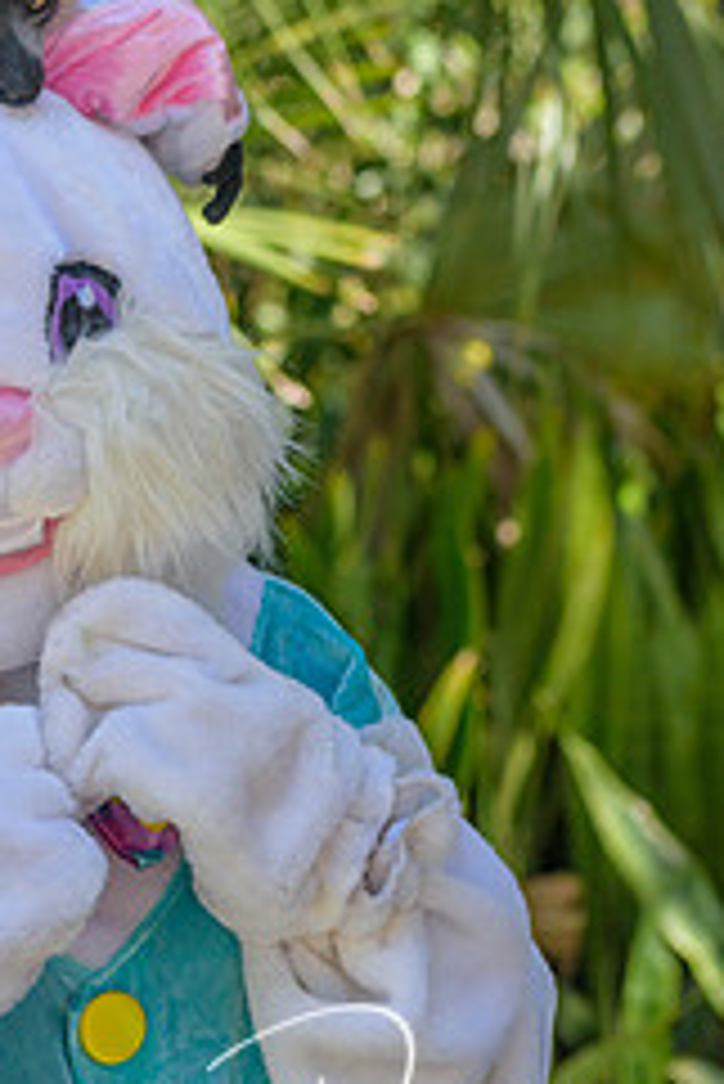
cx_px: 85
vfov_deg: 7.5
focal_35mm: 274
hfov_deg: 5.0
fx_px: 8253
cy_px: 355
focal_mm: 98
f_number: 5.6
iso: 360
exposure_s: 1/500
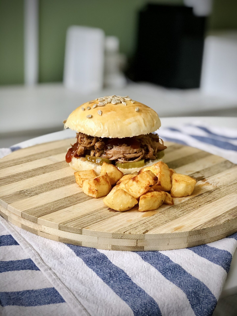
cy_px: 158
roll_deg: -3.3
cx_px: 118
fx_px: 520
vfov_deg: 33.8
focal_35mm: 57
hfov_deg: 25.7
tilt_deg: -17.1
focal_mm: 6.6
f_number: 2.8
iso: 100
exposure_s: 1/30
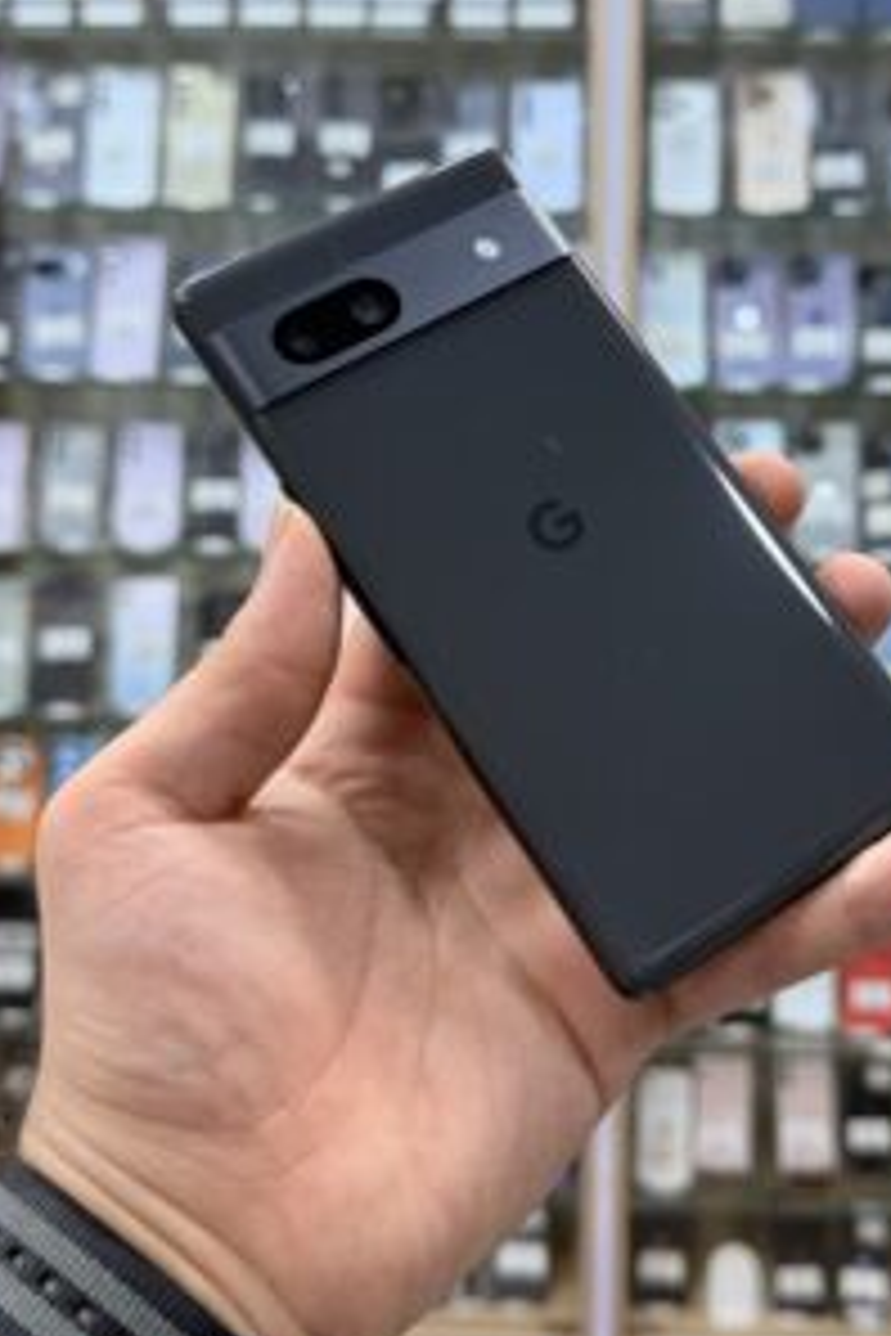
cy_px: 585
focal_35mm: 42
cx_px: 578
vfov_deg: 46.3
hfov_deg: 31.7
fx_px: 1559
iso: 50
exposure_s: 1/100
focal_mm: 6.76
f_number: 1.78
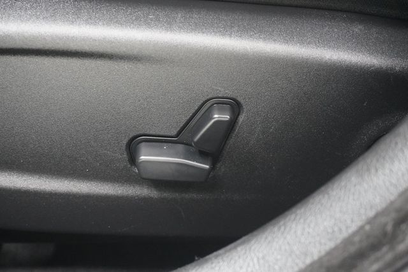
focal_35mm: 48
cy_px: 136
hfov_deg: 41.1
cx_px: 204
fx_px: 544
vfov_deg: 28.1
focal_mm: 32
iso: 5000
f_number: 5
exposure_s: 1/60
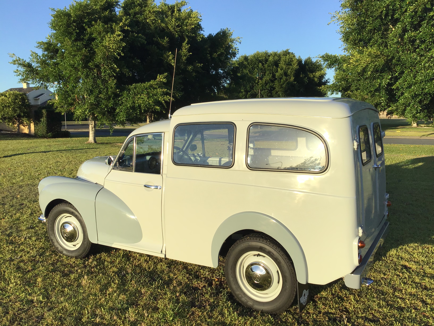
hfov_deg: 58.4
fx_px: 389
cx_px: 217
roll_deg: -0.3
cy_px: 163
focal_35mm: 31
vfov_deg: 45.4
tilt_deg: -8.0
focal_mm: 3.3
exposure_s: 1/916
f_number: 2.4
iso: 25
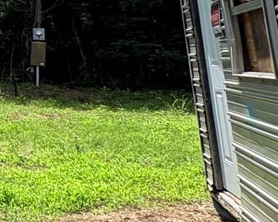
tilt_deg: +11.9
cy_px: -21
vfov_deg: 21.6
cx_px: -368
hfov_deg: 15.8
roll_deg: +1.1
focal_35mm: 67
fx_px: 551
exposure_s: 1/1160
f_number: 2.2
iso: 50
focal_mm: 2.22
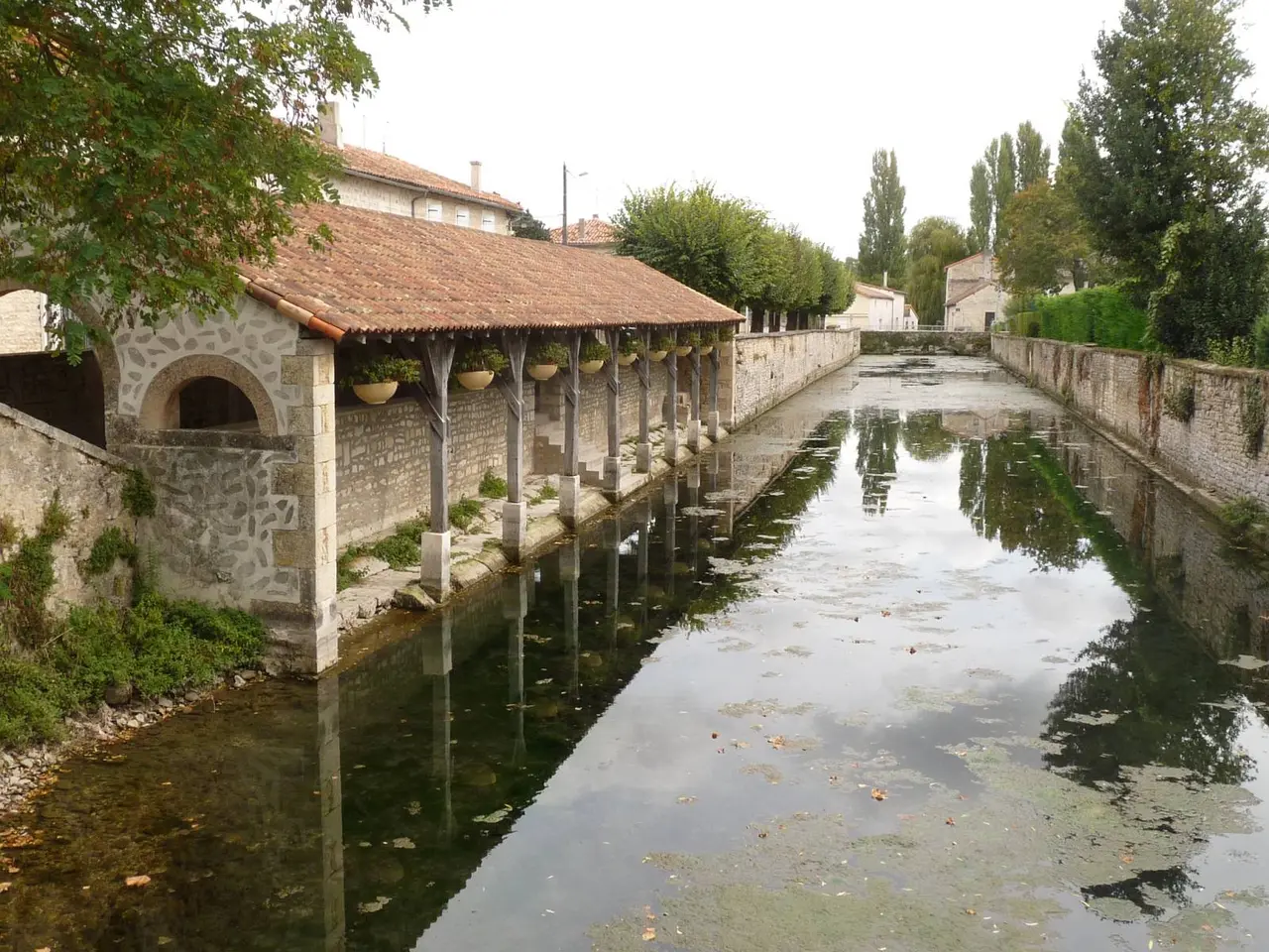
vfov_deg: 40.7
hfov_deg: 52.6
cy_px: 476
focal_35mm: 35
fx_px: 1283
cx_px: 634
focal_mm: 4.8
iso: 100
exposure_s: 1/250
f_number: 4.5
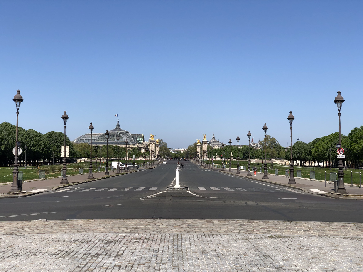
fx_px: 545
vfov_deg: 28.0
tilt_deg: +2.9
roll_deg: +0.8
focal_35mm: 52
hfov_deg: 36.8
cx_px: 182
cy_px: 136
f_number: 2.4
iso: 16
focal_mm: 6
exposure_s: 1/1567
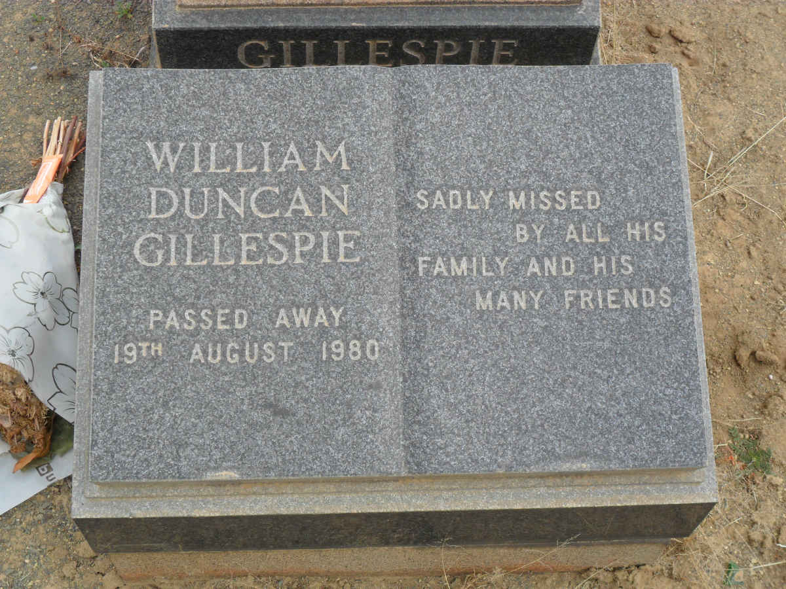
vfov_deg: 28.0
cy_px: 294
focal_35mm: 52
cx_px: 393
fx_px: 1181
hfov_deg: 36.8
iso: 100
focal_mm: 9.3
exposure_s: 1/180
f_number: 5
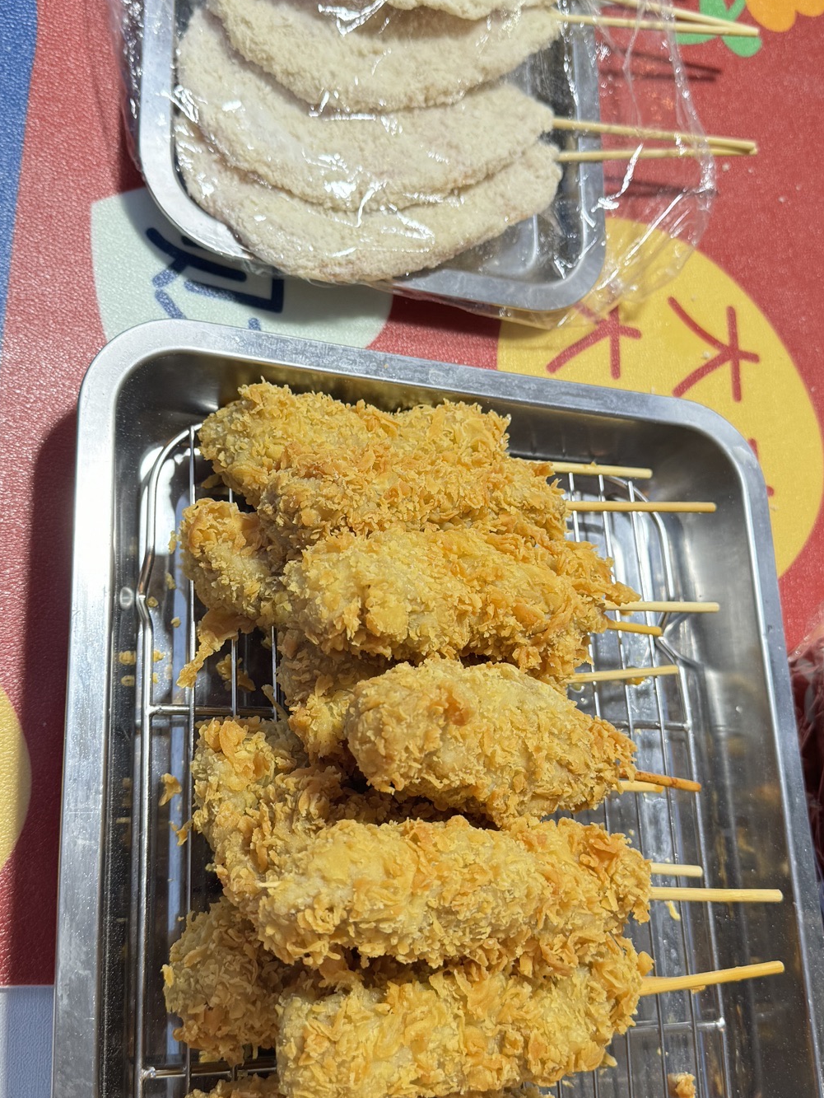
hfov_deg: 39.7
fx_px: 1142
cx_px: 379
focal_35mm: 36
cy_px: 548
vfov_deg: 51.3
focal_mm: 6.86
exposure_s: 1/100
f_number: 1.78
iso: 80
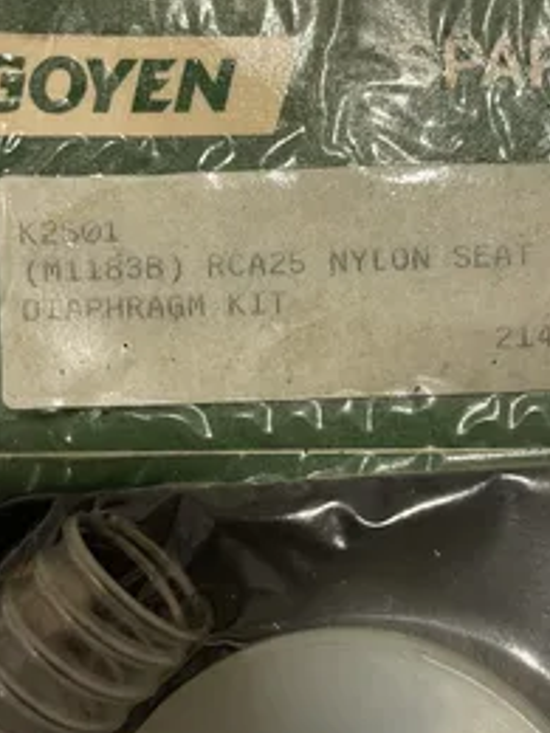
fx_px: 847
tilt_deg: -76.1
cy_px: 392
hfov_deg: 35.9
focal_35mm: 40
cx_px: 299
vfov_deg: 46.8
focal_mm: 4.2
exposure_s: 1/60
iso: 200
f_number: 1.6
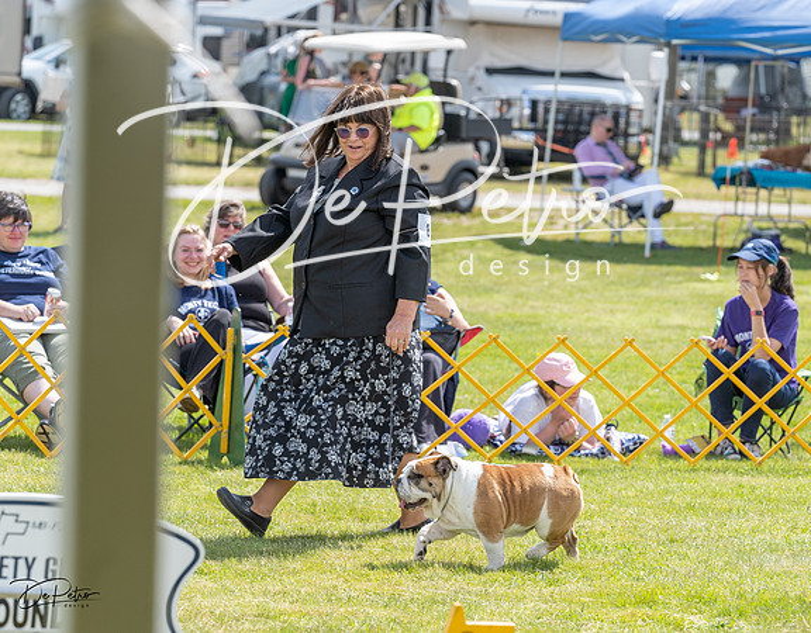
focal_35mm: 168
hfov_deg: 11.6
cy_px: 327
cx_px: 478
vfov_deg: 9.1
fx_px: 3988
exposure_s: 1/1000
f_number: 5
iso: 400
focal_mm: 131
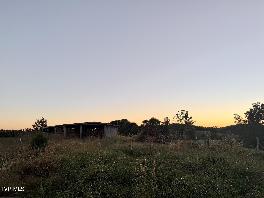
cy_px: 99
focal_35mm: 24
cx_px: 132
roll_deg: +0.5
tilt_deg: +10.5
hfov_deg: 71.6
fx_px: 183
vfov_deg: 56.8
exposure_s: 1/780
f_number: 1.78
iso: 80
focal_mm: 6.76
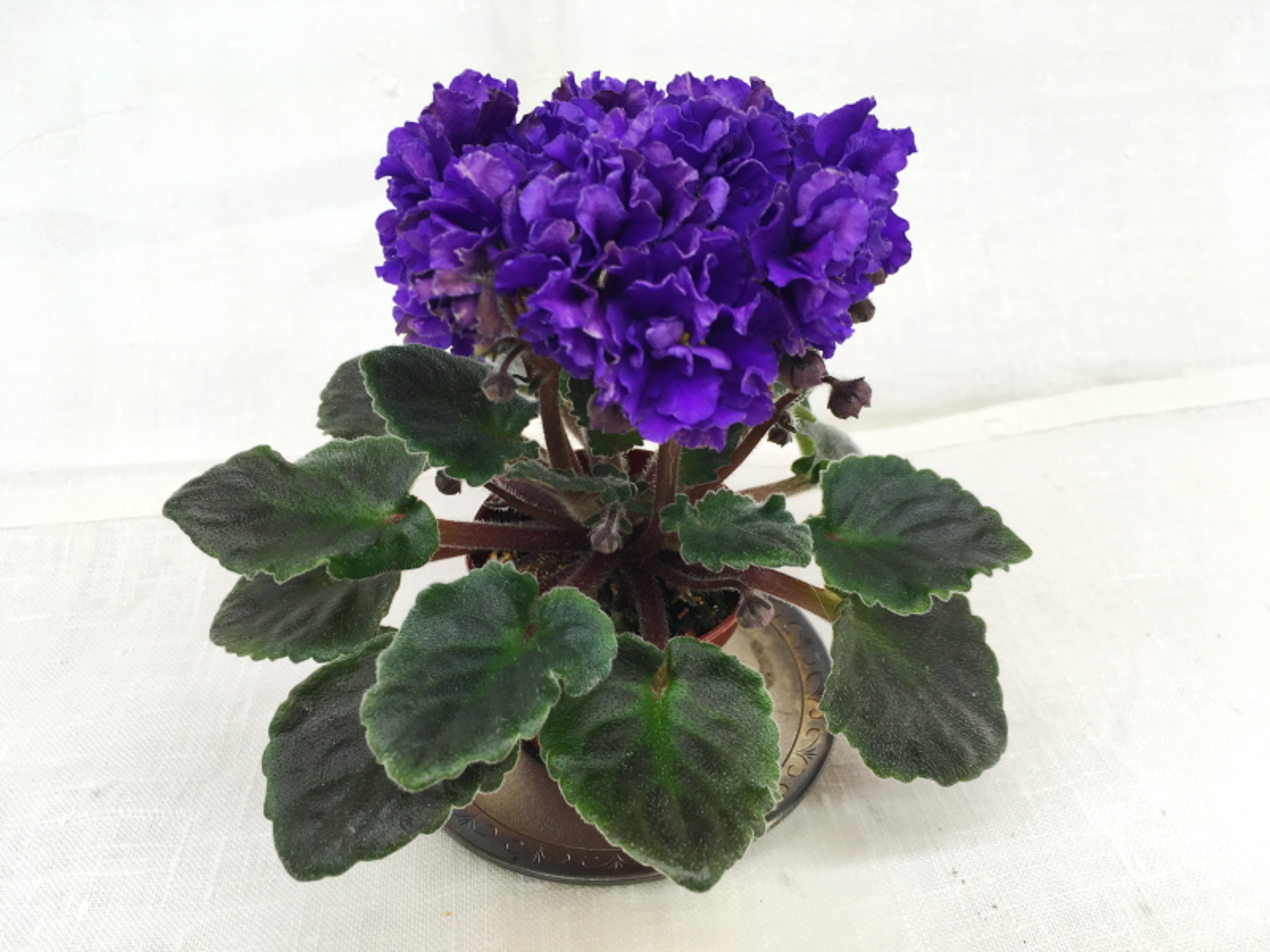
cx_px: 635
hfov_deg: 61.7
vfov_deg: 48.2
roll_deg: +0.1
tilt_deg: -32.7
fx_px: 1064
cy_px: 476
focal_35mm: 29
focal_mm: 4.15
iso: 32
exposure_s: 1/50
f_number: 2.2
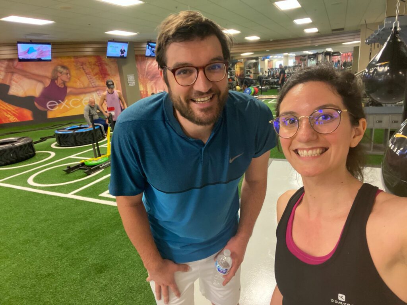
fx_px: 270
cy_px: 152
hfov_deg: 73.9
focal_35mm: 23
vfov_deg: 58.9
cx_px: 204
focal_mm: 2.71
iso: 400
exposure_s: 1/40
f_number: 2.2
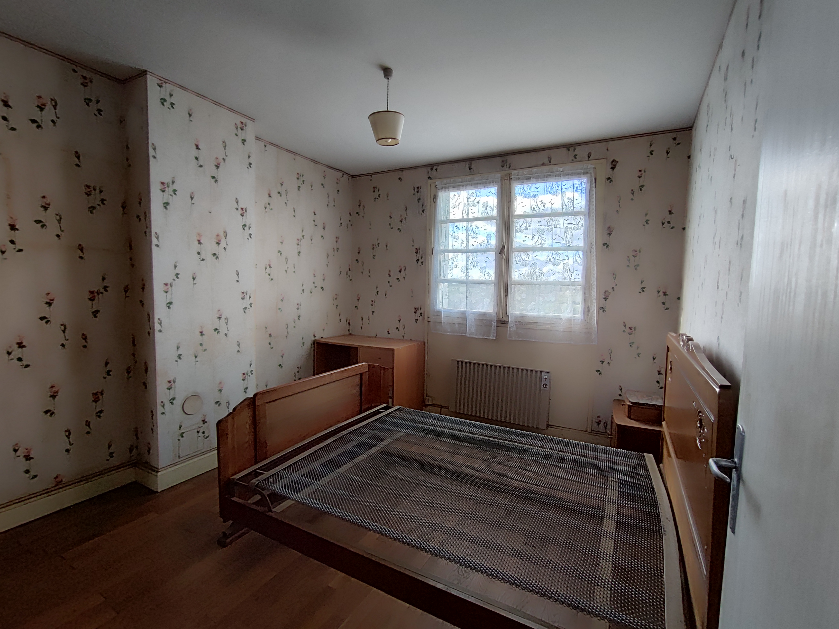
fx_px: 315
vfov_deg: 89.9
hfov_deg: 106.2
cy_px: 314
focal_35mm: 13
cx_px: 420
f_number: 2.2
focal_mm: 1.66
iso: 83
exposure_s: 1/100
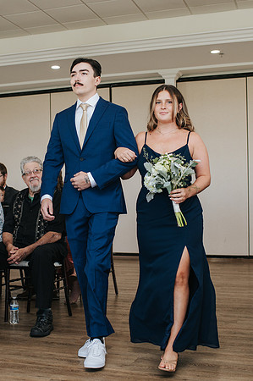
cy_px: 190
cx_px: 89
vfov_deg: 37.2
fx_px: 565
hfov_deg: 25.1
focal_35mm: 53
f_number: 3.5
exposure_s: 1/200
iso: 800
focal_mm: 35
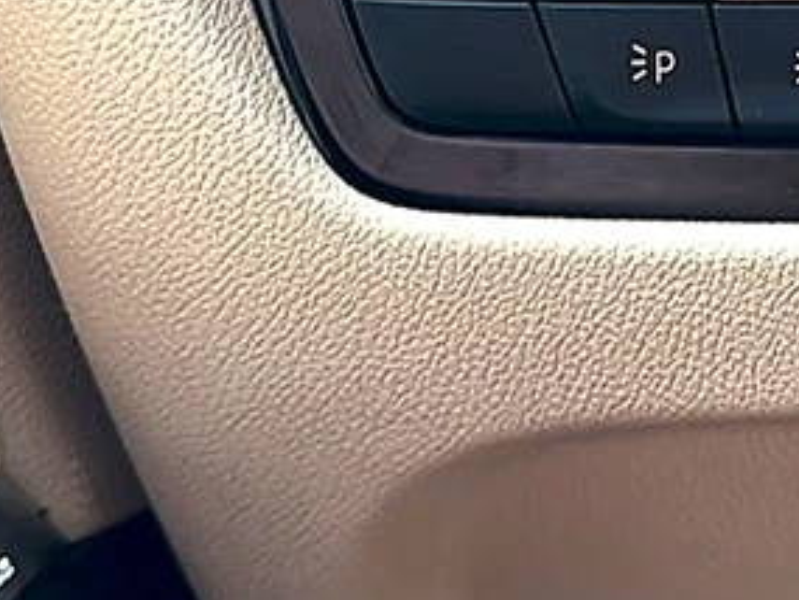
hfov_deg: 18.4
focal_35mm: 103
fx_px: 2378
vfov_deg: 14.1
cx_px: 872
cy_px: -21
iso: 100
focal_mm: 6.86
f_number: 1.78
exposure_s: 1/157
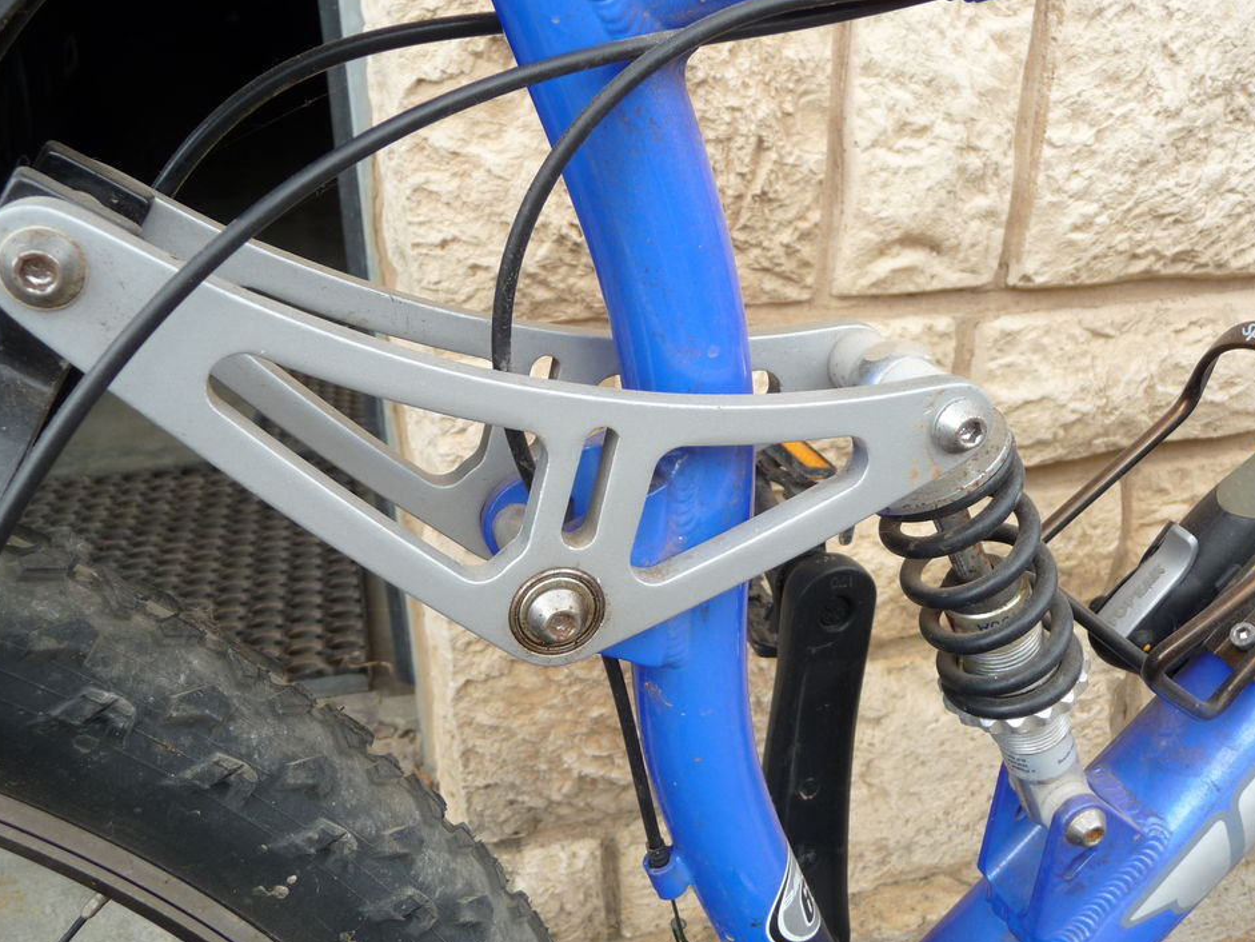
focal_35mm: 34
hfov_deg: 54.0
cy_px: 468
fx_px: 1233
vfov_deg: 41.8
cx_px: 630
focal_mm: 5.3
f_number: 3.5
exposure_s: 1/160
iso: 100
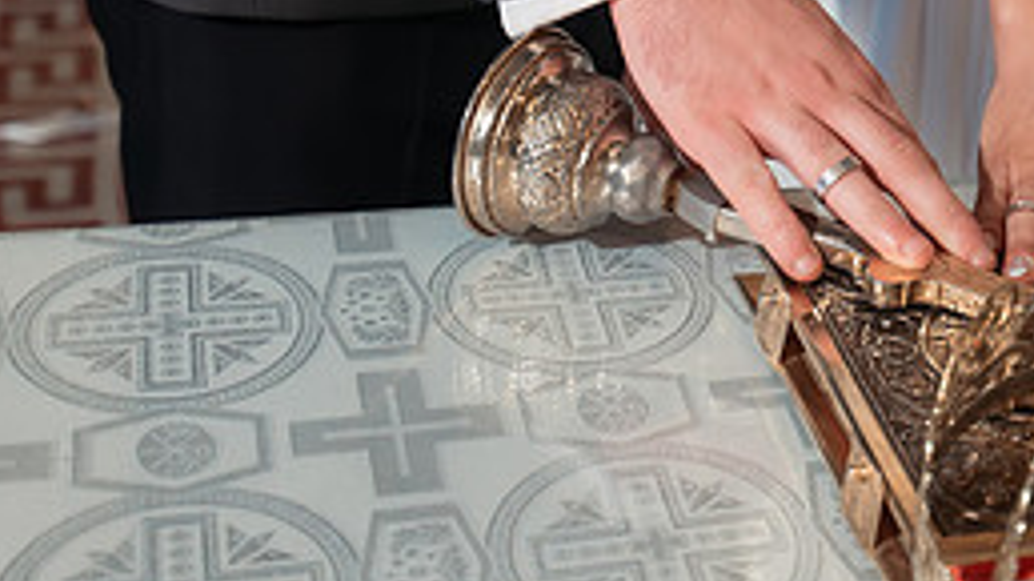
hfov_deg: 22.9
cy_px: 212
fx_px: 2467
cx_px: 994
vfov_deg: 13.4
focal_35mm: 90
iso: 4000
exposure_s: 1/200
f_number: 2.8
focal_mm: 30
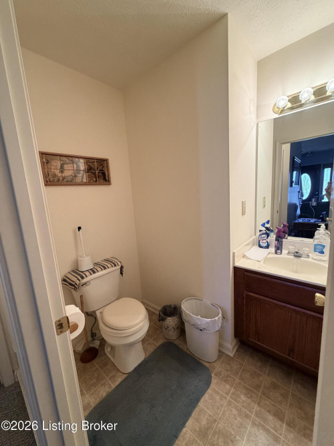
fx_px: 180
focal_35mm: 14
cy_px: 223
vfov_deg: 102.1
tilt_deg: -8.8
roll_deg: +4.3
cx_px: 167
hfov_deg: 85.7
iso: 320
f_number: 2.2
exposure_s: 1/120
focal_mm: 2.22
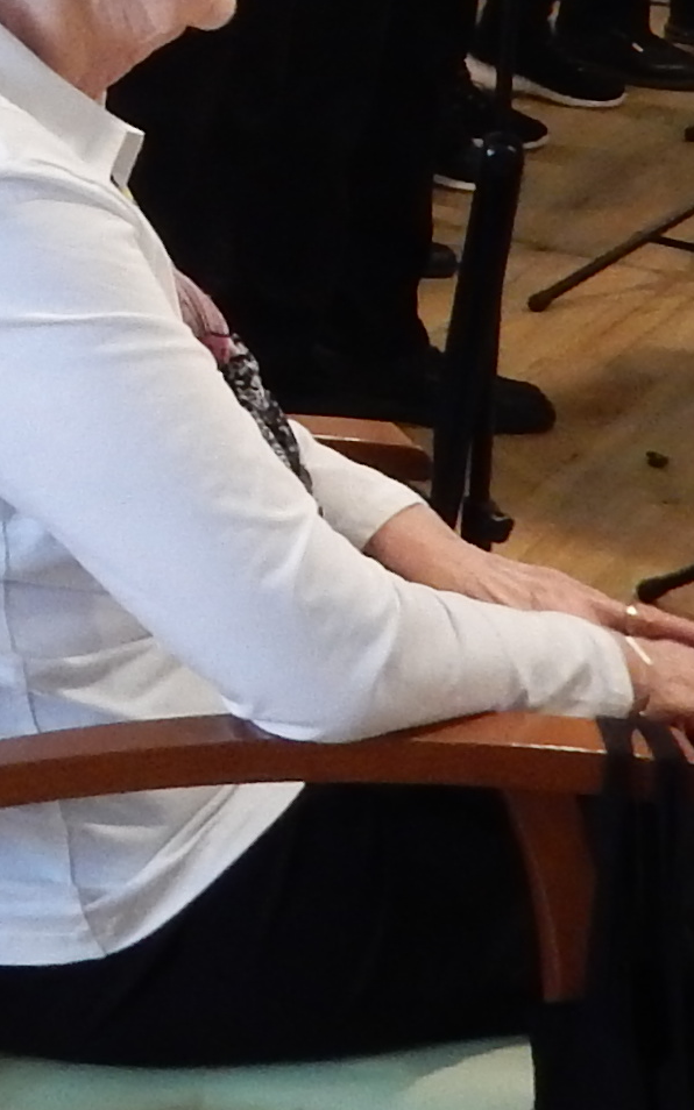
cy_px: -137
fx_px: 3875
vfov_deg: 15.8
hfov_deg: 9.6
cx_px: -617
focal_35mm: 128
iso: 400
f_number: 3.7
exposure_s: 1/20
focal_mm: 4.5
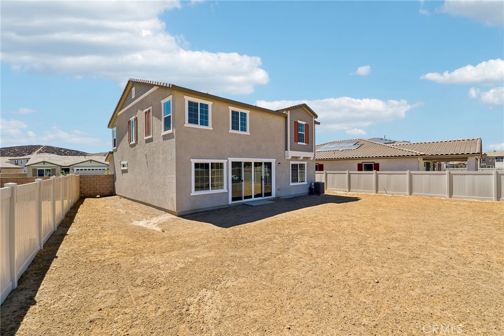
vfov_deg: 73.7
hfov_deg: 96.8
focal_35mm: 16
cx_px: 252
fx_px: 224
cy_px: 168
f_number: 8
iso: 100
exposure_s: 1/400
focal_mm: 16
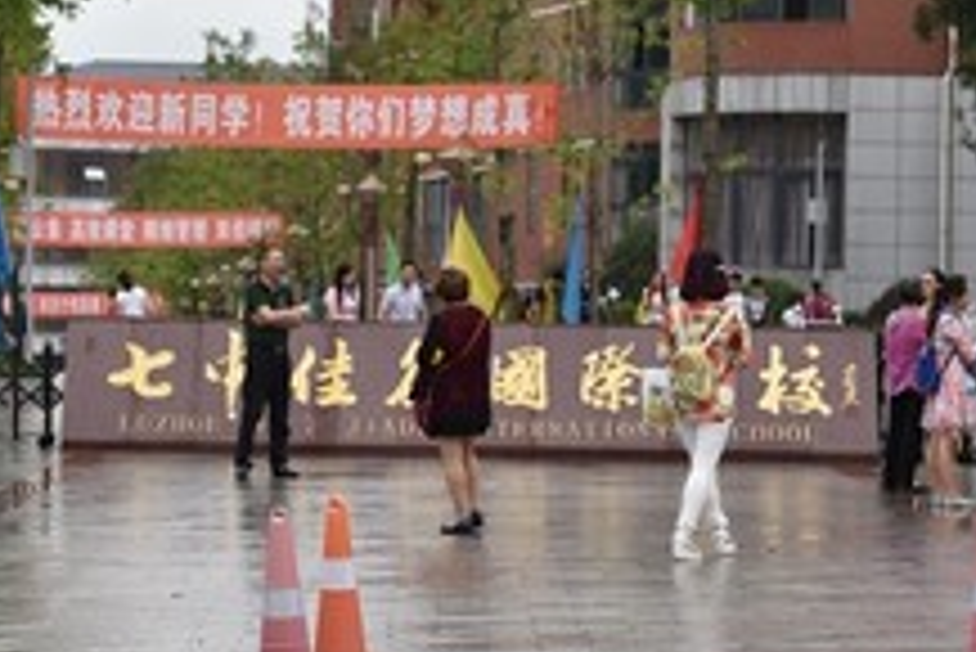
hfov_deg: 14.3
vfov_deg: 9.6
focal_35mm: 143
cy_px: 225
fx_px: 3879
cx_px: 324
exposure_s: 1/500
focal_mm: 62
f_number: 5.6
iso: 360
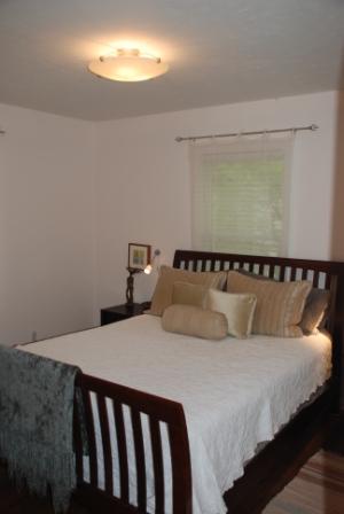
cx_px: 172
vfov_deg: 57.2
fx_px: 472
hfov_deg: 40.1
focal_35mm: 33
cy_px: 257
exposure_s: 1/60
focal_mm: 22
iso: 200
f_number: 3.8
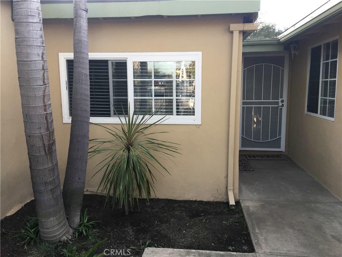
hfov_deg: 61.7
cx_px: 171
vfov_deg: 48.2
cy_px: 128
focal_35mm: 29
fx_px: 287
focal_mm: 4.15
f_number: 2.2
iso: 32
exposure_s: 1/120
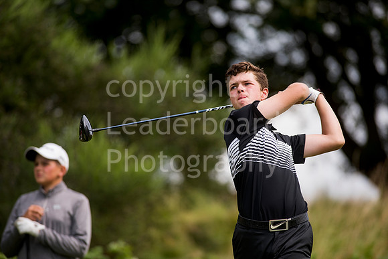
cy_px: 130
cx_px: 194
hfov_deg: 6.9
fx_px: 3234
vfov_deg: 4.6
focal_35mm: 300
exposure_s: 1/2000
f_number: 4.5
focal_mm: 300
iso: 400
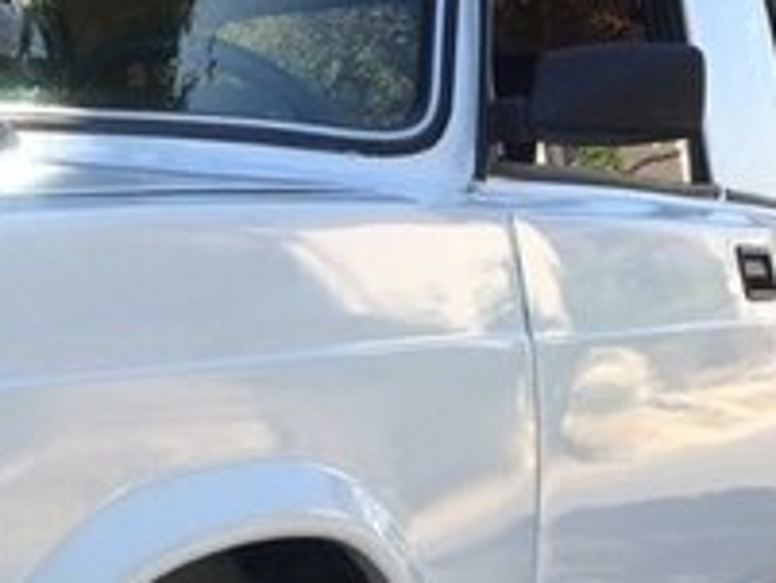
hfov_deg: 20.6
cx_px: 259
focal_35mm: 95
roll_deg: +1.1
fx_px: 2131
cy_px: 724
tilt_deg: -15.6
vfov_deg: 15.0
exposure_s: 1/540
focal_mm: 4.15
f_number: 2.2
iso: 32
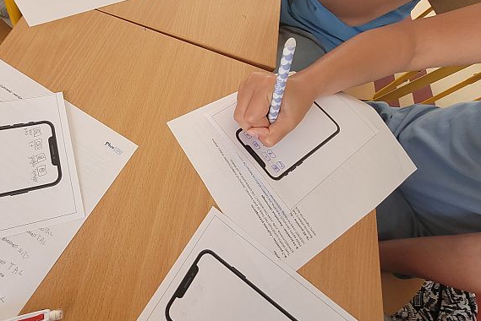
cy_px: 151
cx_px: 160
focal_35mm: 19
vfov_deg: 64.6
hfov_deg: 83.8
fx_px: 254
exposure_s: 1/50
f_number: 2.2
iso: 100
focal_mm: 1.74
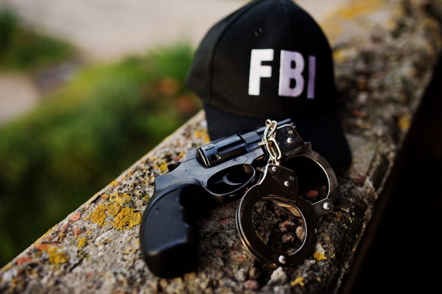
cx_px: 221
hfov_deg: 54.5
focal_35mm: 35
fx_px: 429
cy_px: 147
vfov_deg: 37.8
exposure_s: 1/320
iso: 1000
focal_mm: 35
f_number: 2
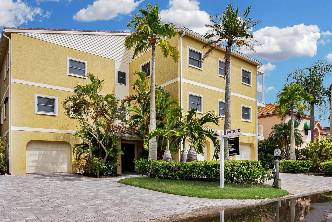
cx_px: 166
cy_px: 111
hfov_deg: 73.7
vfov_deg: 53.1
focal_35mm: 24
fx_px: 221
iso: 80
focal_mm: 16
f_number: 9
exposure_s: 1/100
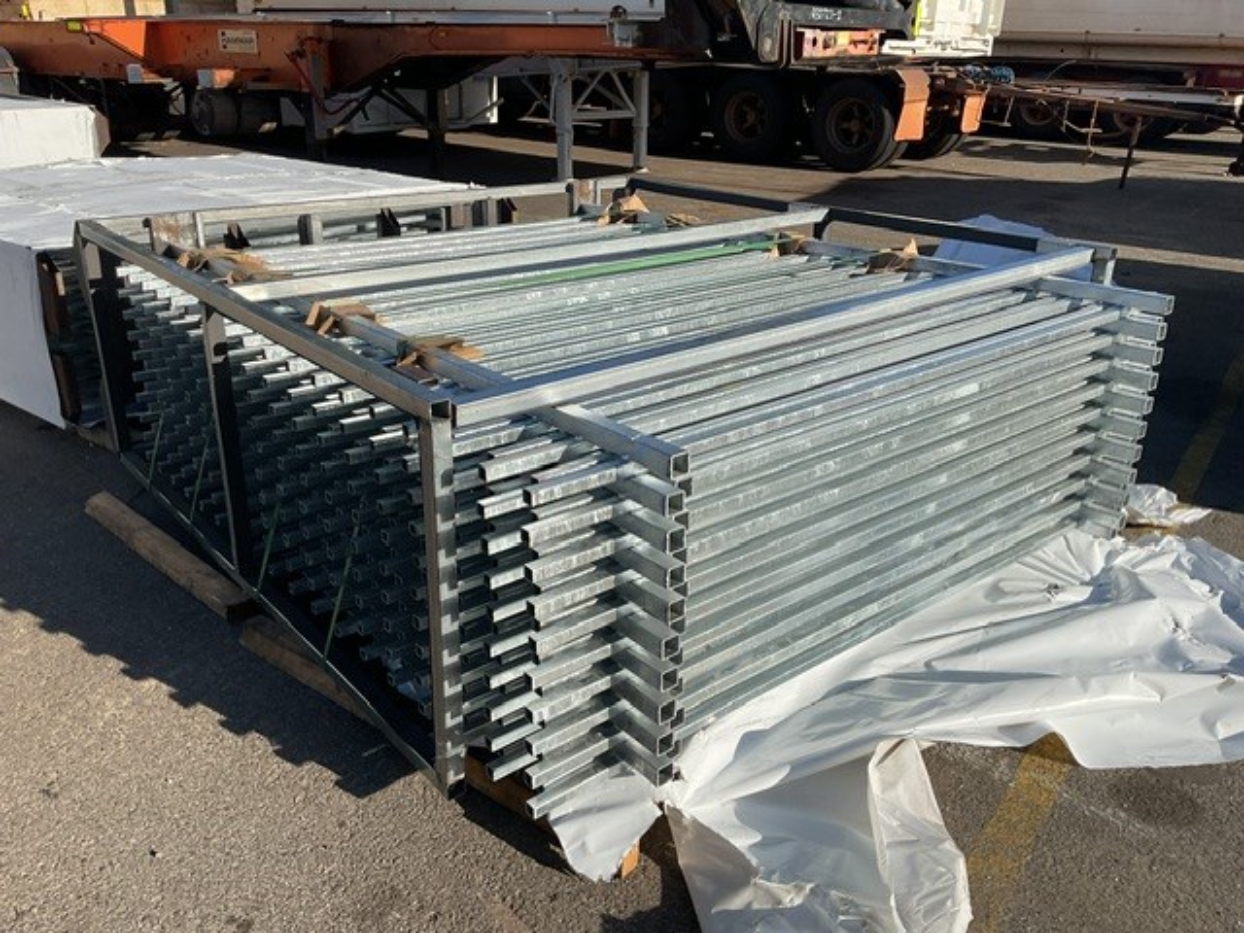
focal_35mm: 29
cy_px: 466
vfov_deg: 48.2
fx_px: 1042
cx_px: 622
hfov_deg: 61.7
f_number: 1.8
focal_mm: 3
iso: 16
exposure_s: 1/2427
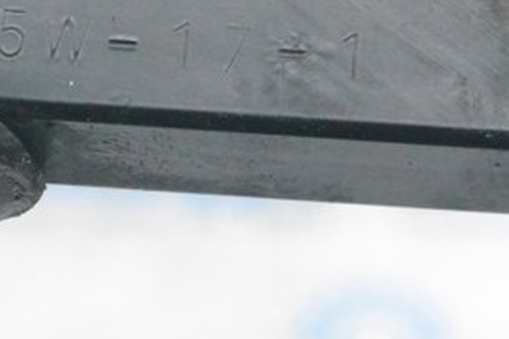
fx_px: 2744
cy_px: 105
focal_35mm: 194
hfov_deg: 10.6
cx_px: 305
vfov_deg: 7.1
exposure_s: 1/160
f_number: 10
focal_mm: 55
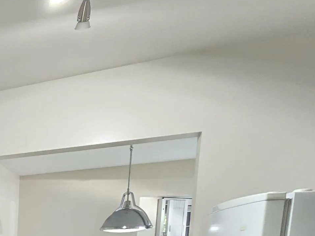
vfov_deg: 27.9
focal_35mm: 42
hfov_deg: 29.9
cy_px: 313
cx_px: -139
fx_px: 382
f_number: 2.2
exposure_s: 1/60
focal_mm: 2.2
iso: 500
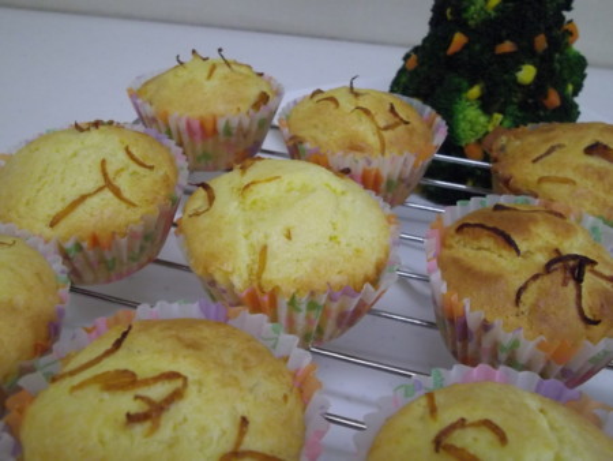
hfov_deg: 56.8
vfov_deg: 44.2
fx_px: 567
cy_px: 230
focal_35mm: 32
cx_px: 306
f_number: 3.5
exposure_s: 1/50
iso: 542
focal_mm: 5.8
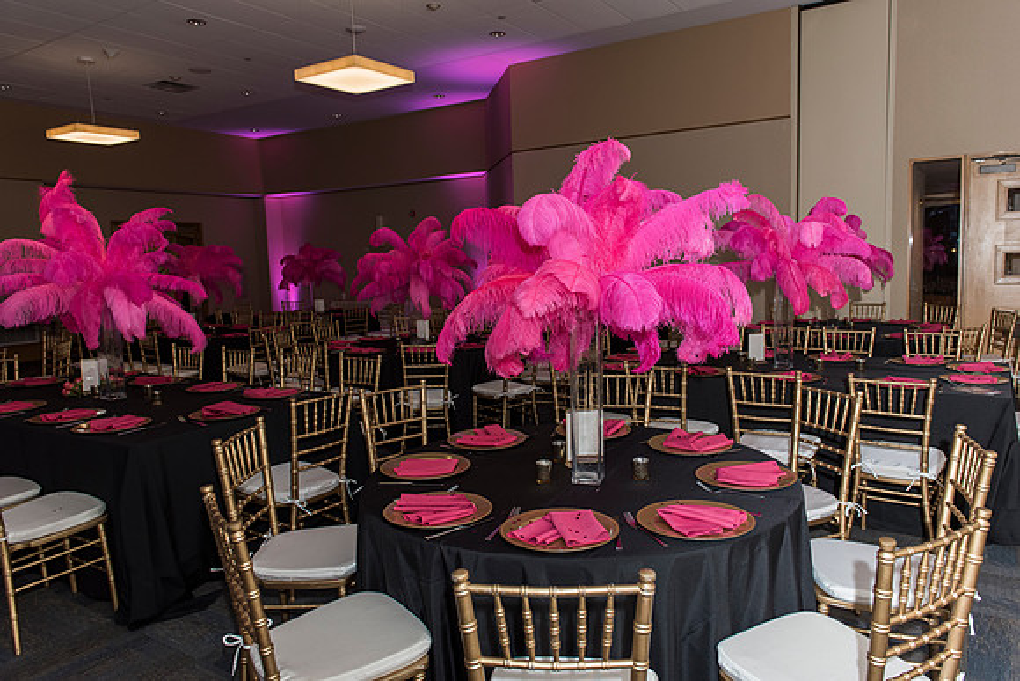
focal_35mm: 25
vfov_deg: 51.3
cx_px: 531
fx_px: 708
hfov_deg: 71.5
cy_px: 327
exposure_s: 1/200
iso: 800
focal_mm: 24
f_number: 4
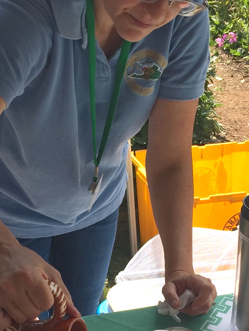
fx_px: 757
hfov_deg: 18.7
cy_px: 266
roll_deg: +0.3
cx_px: 119
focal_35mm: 79
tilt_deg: -28.2
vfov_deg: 24.3
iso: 32
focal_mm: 4.15
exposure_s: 1/1522
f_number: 2.2
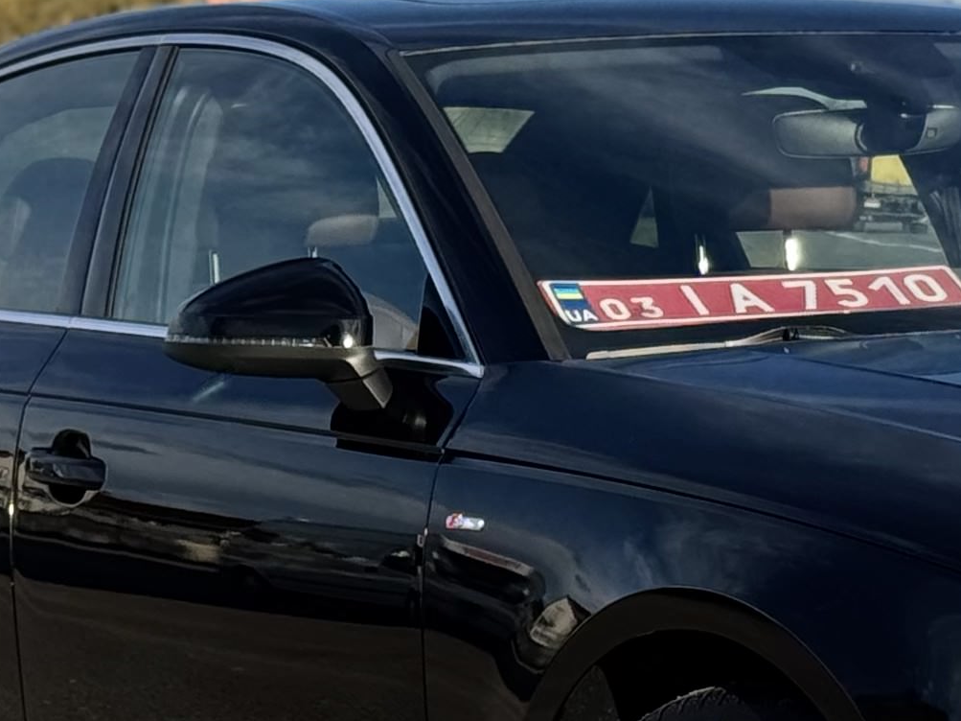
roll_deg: +0.3
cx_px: 898
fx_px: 5357
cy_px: 570
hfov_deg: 10.2
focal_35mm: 193
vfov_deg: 7.7
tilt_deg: -3.7
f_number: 1.78
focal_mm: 6.76
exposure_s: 1/2611
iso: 64
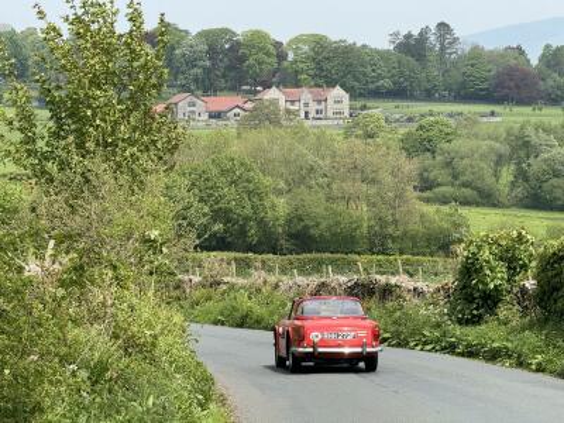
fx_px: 1955
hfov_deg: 16.4
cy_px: 212
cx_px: 282
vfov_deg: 12.3
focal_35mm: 120
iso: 50
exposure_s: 1/990
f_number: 2.8
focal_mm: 15.66
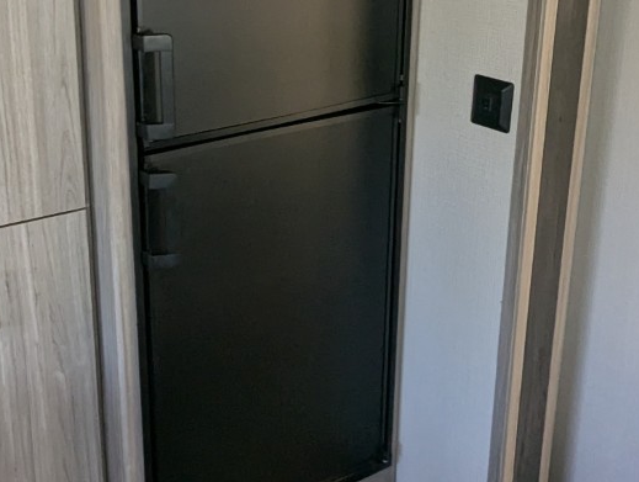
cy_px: 105
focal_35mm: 43
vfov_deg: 32.9
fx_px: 795
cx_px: 194
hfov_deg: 42.9
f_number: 2.2
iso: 150
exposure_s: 1/76.5
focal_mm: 2.35
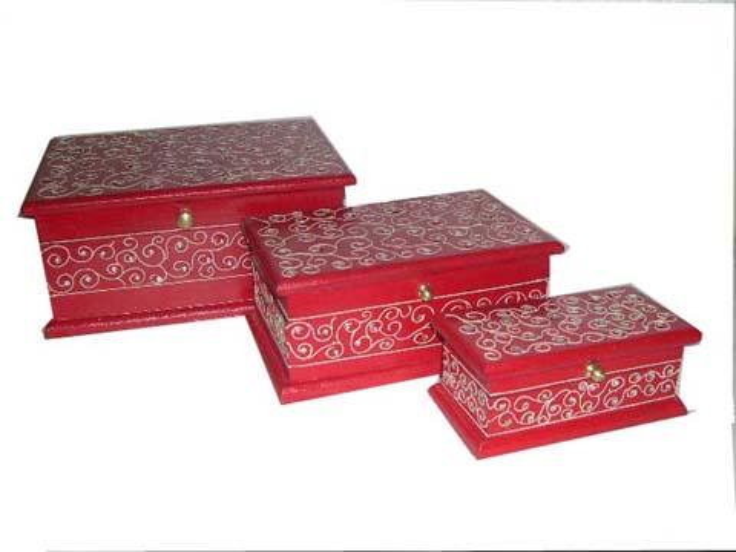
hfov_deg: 49.0
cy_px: 276
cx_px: 368
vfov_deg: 37.7
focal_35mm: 38
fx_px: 808
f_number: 2.8
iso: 100
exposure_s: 1/60
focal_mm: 8
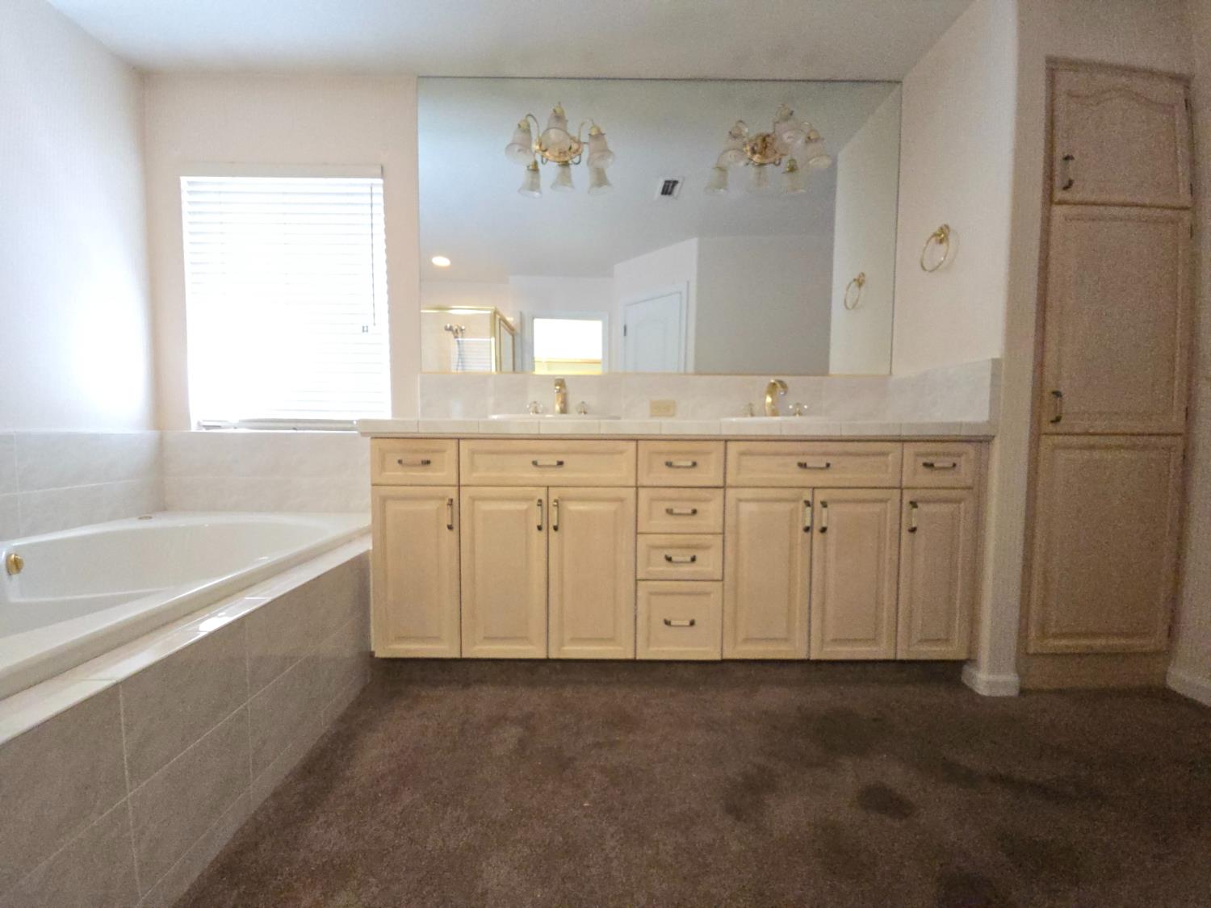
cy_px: 454
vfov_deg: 89.9
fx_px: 455
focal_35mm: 13
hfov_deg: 106.2
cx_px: 606
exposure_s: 1/60
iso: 800
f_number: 2.2
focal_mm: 2.2
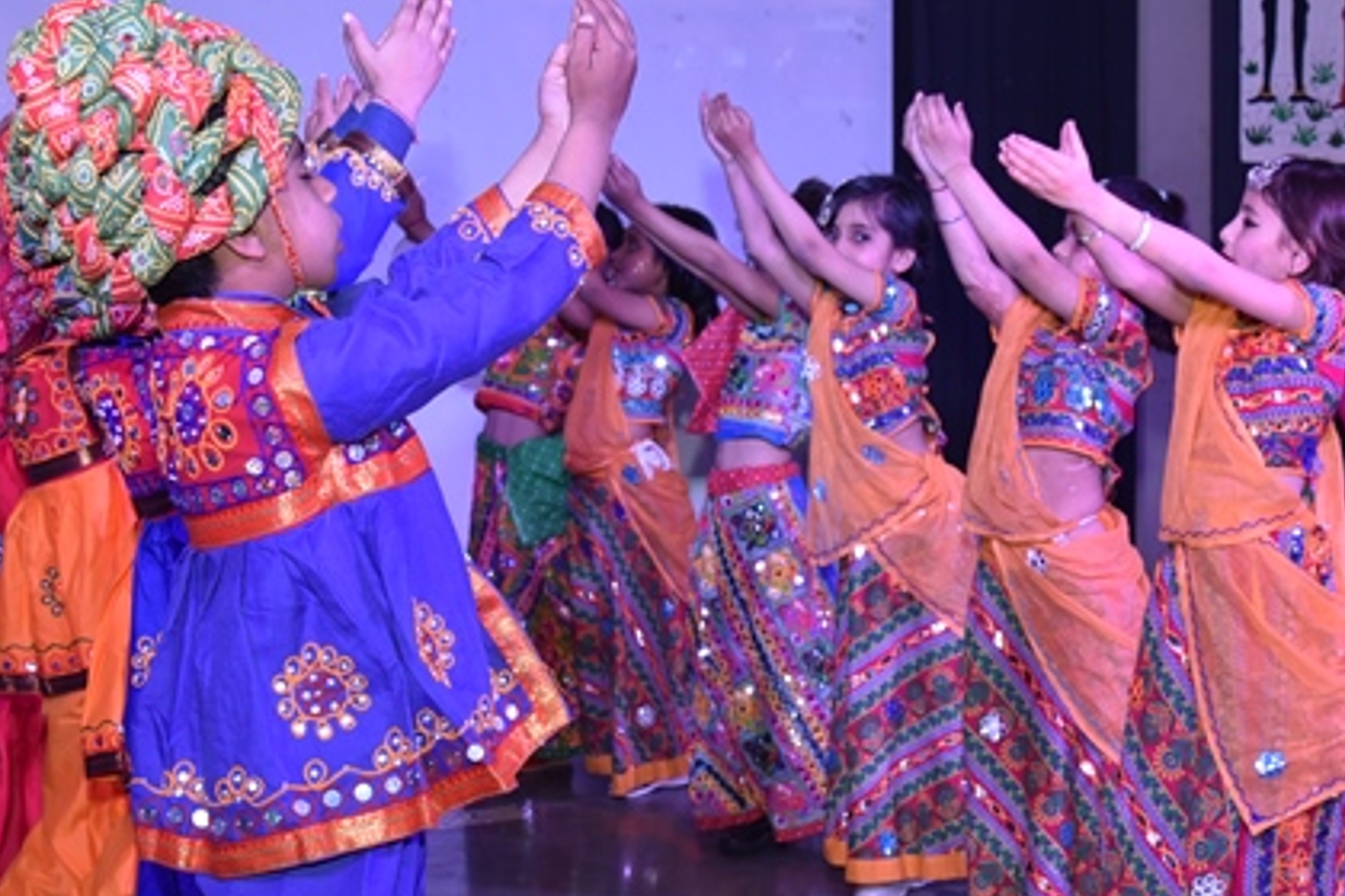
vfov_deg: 18.0
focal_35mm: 75
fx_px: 2802
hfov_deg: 26.9
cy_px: 701
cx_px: 861
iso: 1000
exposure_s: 1/125
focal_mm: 35
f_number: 5.6
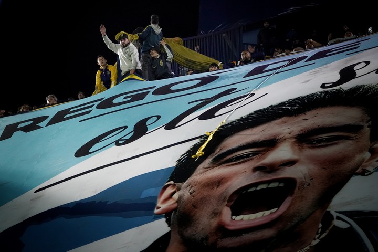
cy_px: 126
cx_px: 189
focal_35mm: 156
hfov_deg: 13.2
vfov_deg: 8.8
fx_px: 1638
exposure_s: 1/640
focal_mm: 156
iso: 6400
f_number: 5.6
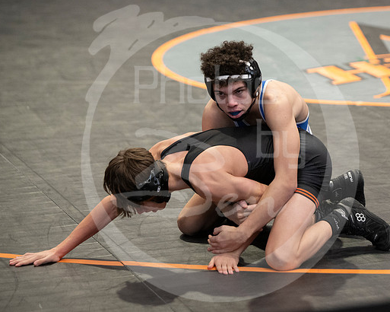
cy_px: 156
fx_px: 2273
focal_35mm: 197
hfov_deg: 9.8
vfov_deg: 7.8
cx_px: 248
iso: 3200
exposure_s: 1/1000
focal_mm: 130
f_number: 2.8
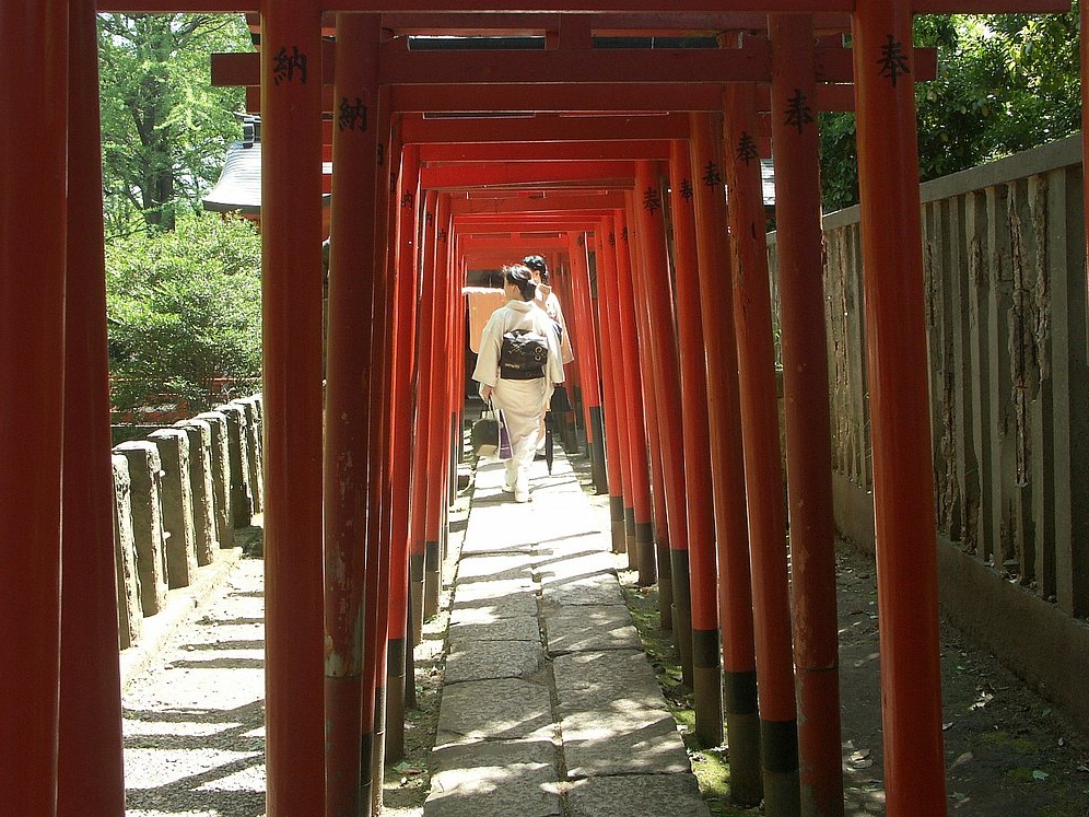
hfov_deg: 50.1
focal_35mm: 37
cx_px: 546
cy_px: 399
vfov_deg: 38.7
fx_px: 1164
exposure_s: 1/50
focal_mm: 9.27
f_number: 8
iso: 100
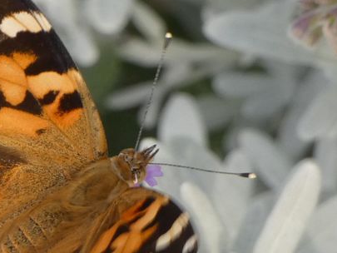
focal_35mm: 738
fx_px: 7187
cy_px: 146
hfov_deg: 2.7
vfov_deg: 2.0
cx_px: 55
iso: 160
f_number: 5.6
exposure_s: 1/80
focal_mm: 62.7
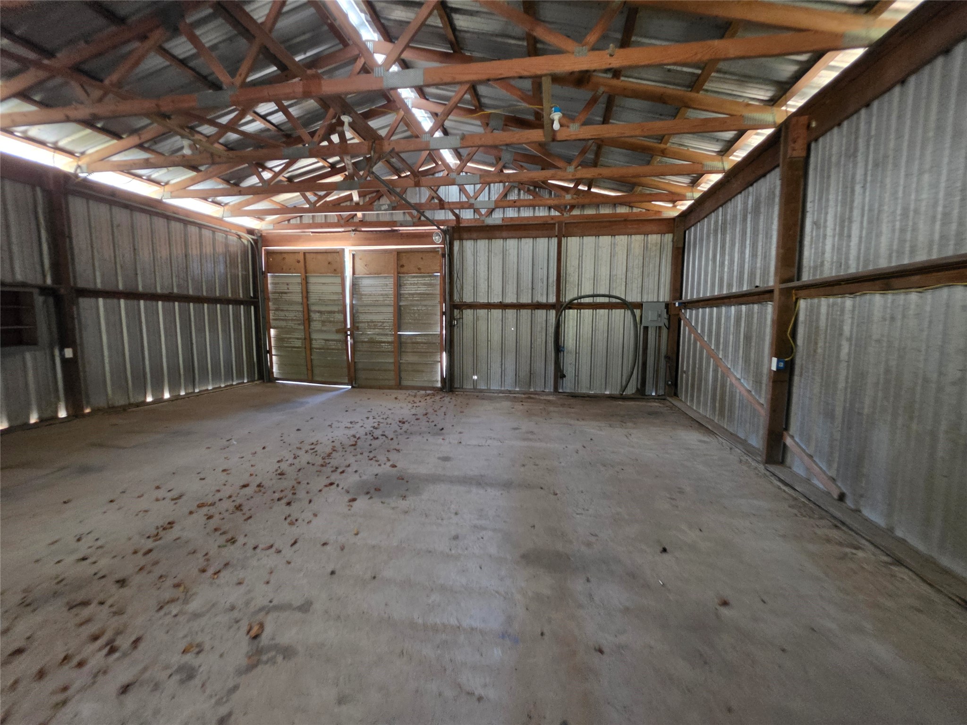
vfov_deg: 89.9
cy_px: 362
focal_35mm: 13
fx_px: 363
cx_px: 484
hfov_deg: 106.2
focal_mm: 2.2
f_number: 1.9
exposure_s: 1/44.7
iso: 800
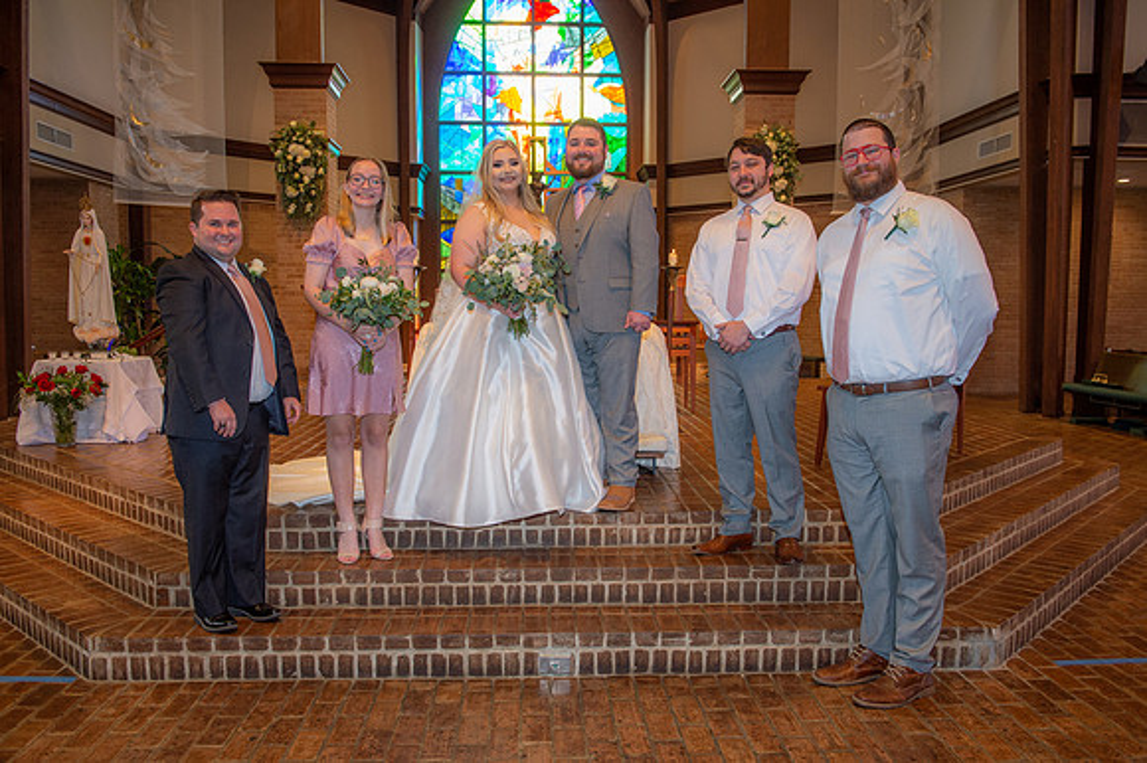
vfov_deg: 44.9
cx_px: 574
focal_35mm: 29
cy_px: 382
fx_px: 923
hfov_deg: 63.7
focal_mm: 29
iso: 1250
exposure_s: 1/125
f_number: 5
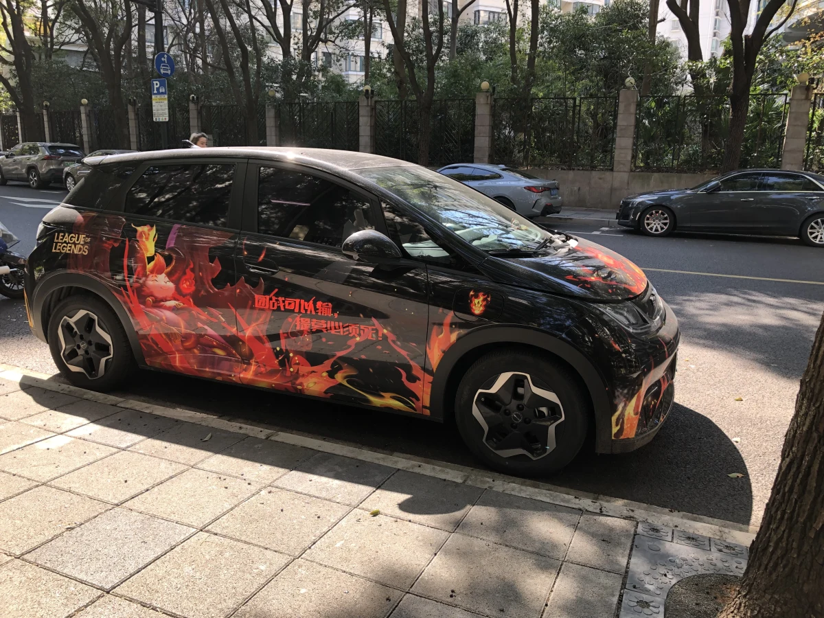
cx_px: 412
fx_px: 667
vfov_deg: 49.7
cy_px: 309
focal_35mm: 28
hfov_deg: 63.4
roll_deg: -0.5
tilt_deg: -11.3
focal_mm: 4
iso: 32
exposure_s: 1/120
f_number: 1.8
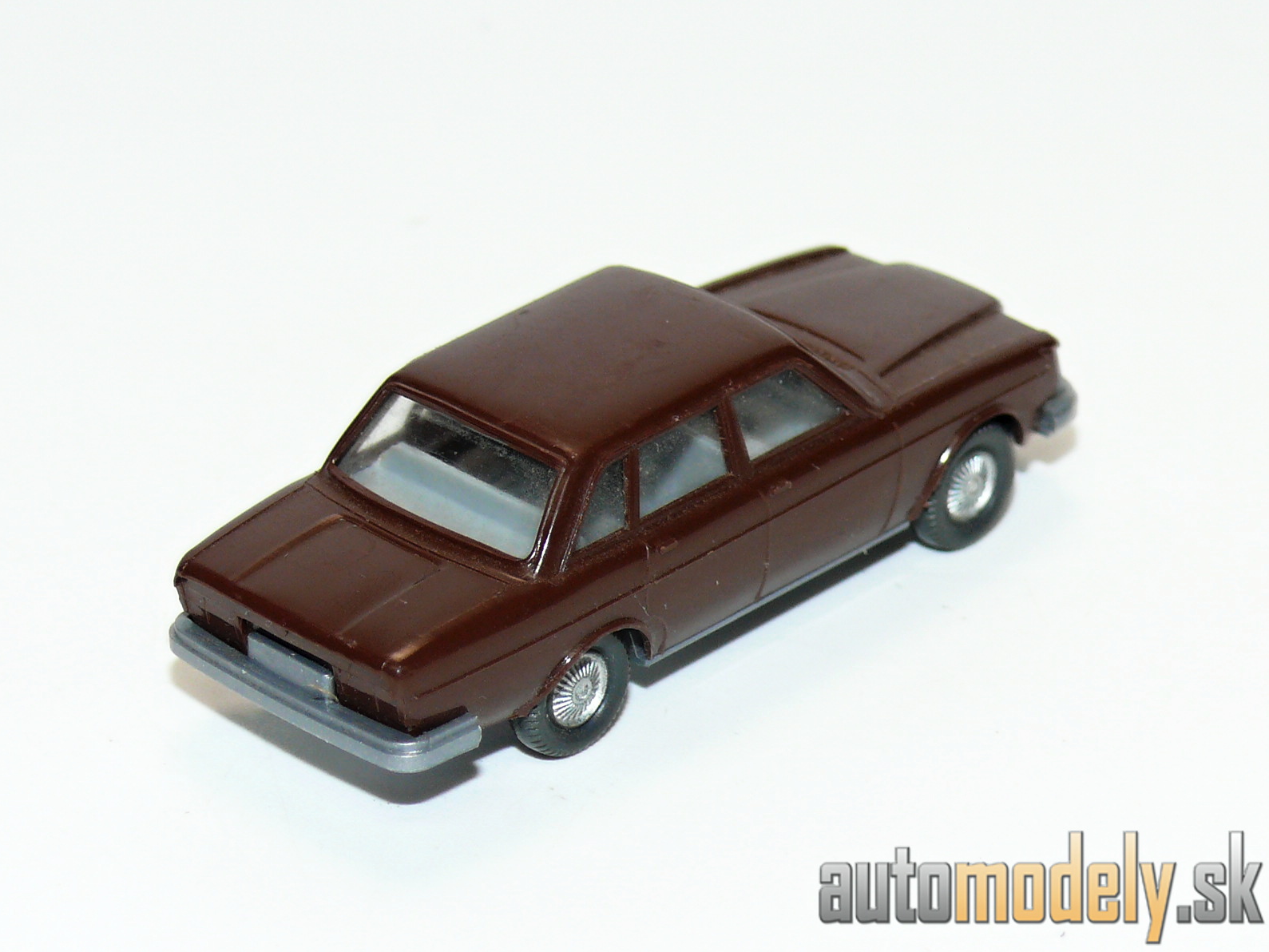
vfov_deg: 10.2
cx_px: 635
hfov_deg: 13.6
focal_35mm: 145
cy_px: 474
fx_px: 5316
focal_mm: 17
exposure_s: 1/30
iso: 100
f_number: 4
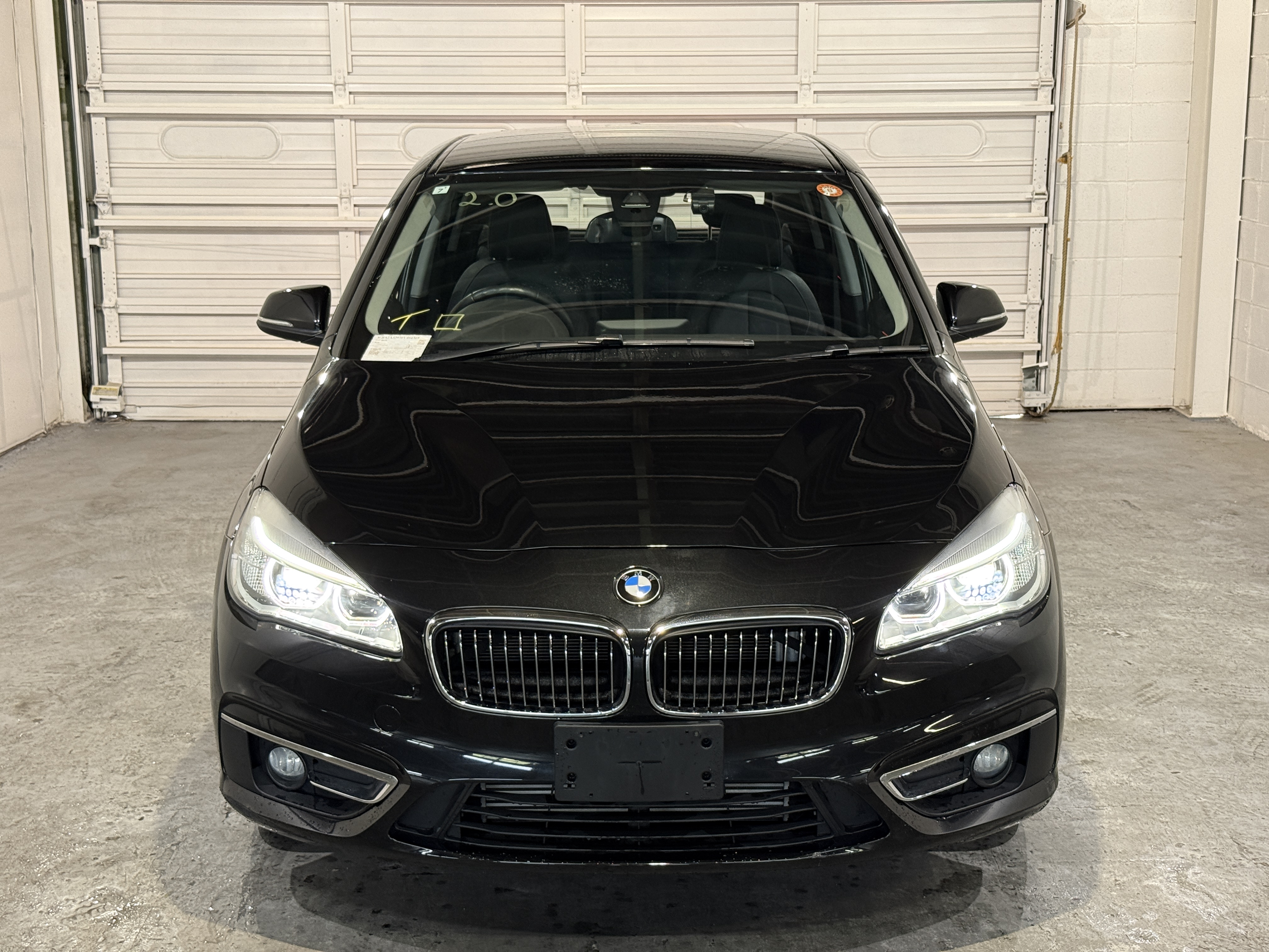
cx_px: 634
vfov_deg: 30.3
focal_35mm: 48
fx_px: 1760
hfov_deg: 39.7
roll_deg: -0.5
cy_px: 476
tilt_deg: -11.5
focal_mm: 6.76
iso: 250
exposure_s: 1/40
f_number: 1.78
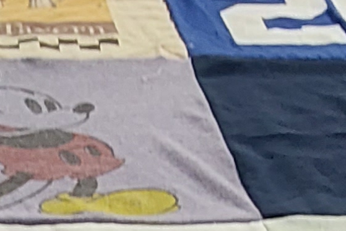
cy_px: 705
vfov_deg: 7.2
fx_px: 1634
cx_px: -199
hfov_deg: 11.5
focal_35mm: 170
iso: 100
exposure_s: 1/60
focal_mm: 2.91
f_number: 1.9
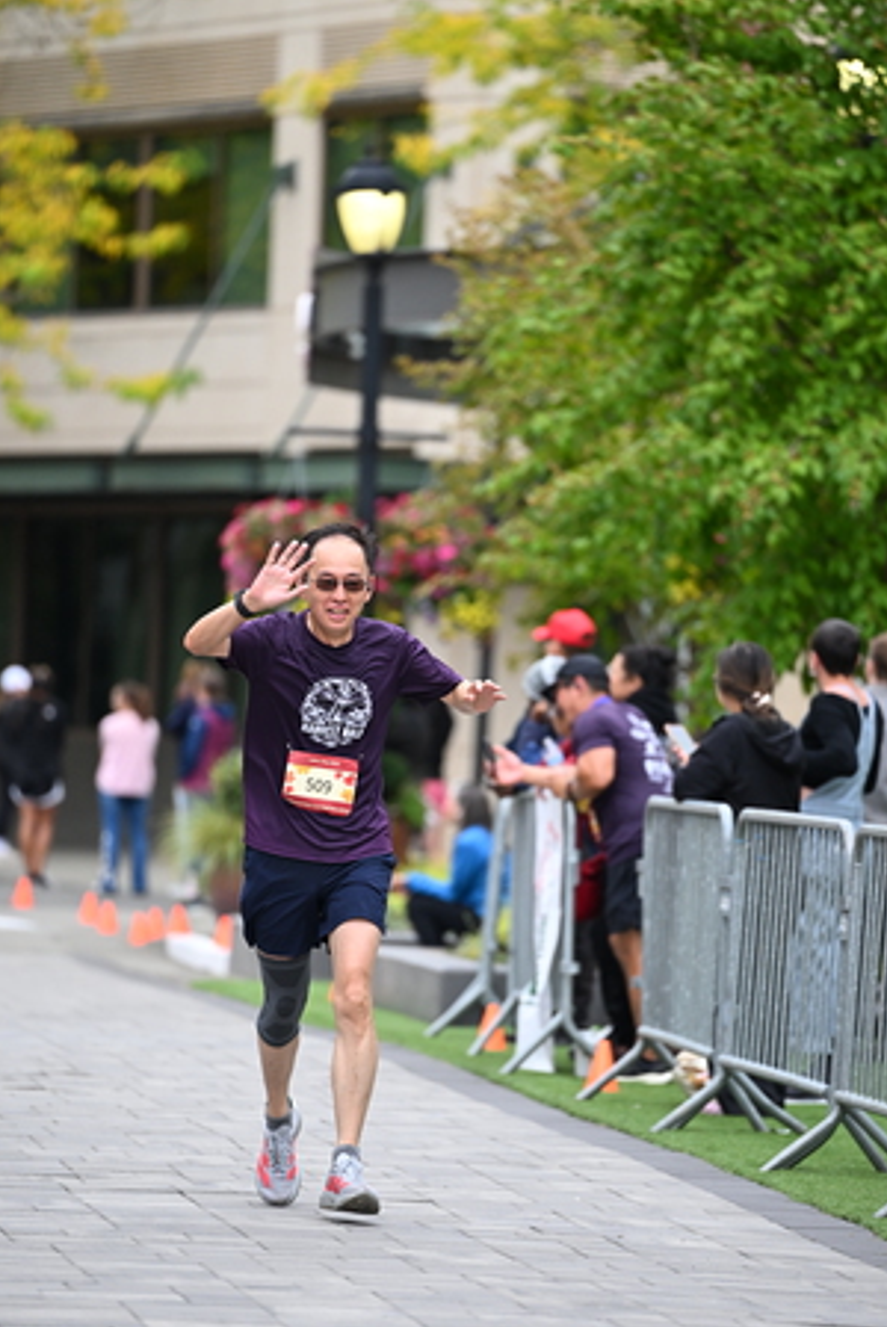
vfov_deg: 8.4
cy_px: 677
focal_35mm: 245
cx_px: 457
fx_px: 9040
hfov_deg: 5.6
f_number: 2.8
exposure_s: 1/2000
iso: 800
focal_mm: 200
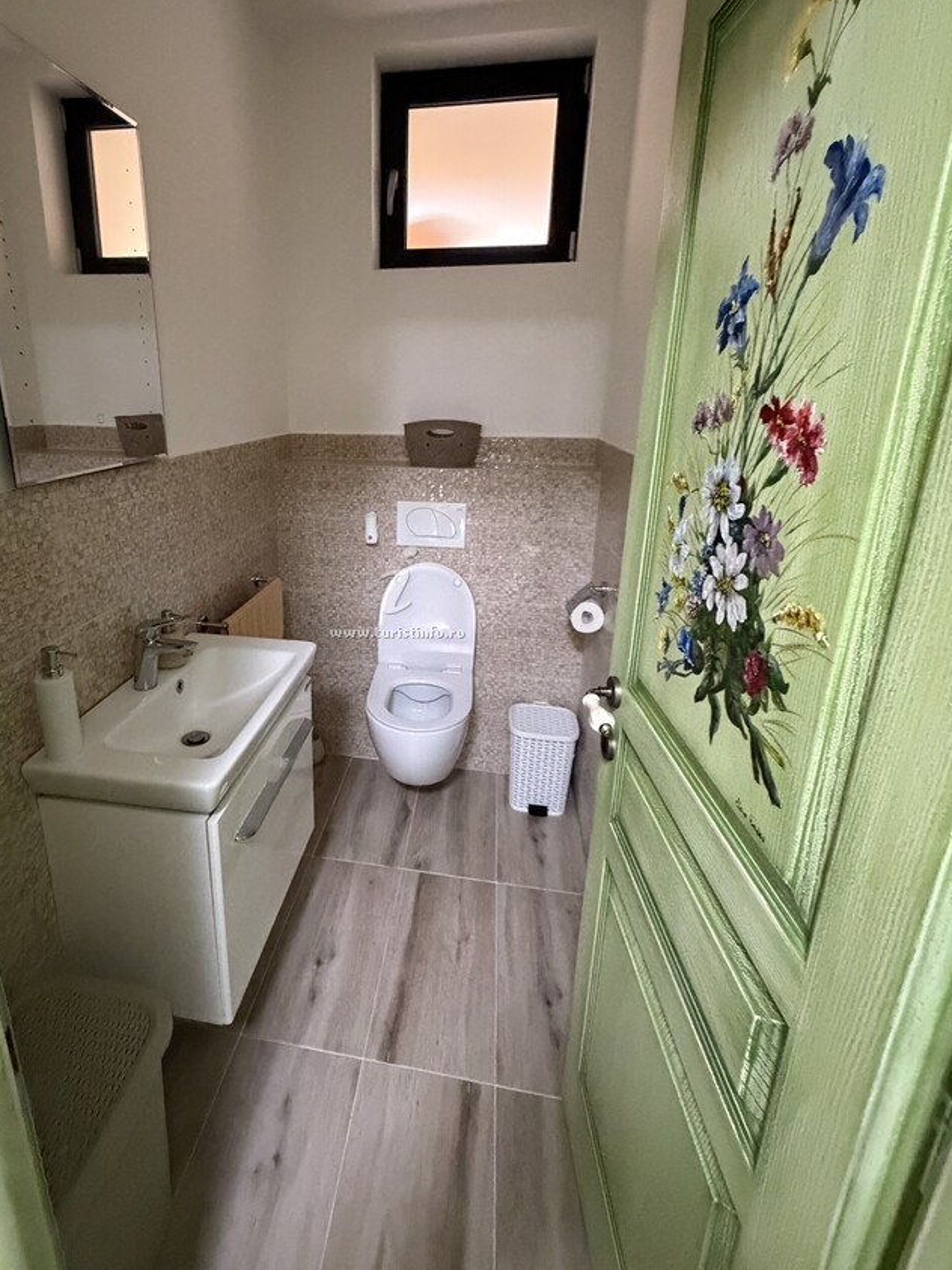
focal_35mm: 17
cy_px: 572
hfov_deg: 73.9
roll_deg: -0.2
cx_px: 380
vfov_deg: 90.8
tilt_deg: -18.0
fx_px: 624
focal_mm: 2.22
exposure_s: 1/60
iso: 800
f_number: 2.2
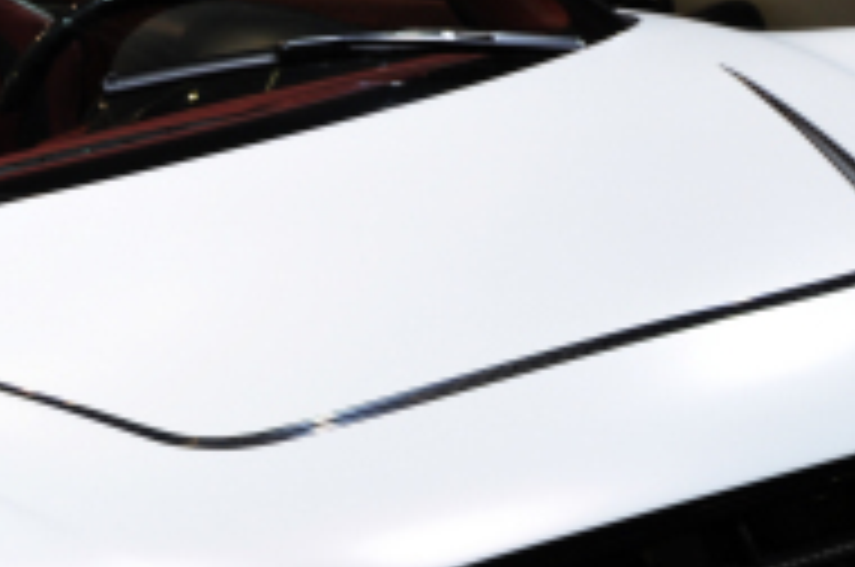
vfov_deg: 6.1
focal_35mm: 222
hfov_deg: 9.2
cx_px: 0
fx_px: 5264
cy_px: 556
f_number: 7.1
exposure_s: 1/50
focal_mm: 48
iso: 200
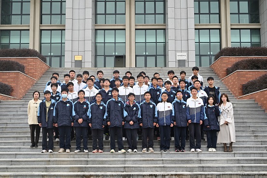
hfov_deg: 44.5
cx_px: 134
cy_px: 89
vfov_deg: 30.5
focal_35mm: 44
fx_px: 326
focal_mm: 44
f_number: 6
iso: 400
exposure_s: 1/160
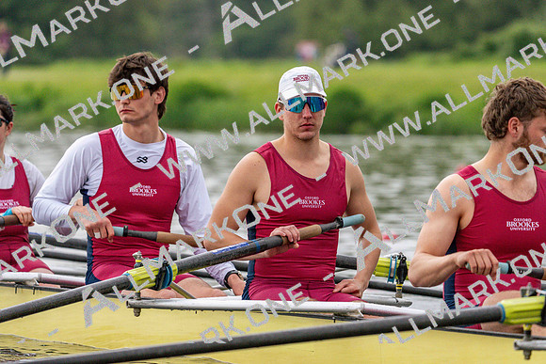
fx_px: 4824
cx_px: 273
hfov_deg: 6.5
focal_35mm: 318
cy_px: 182
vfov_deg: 4.3
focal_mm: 318
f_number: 6.3
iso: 2000
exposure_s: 1/1250
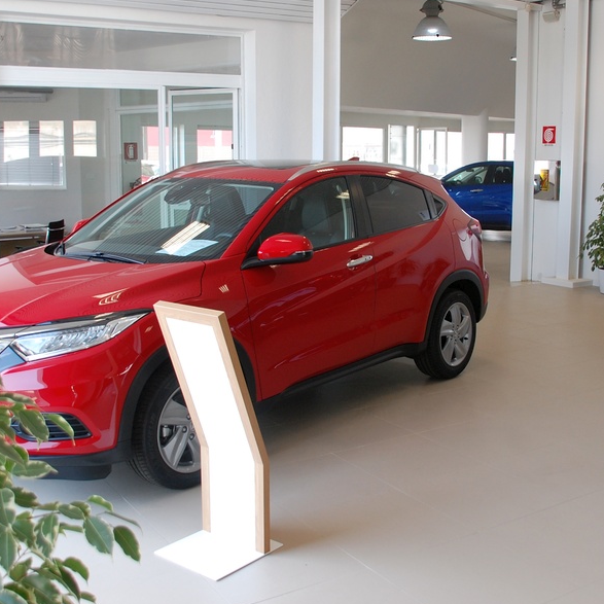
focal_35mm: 40
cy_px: 268
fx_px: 790
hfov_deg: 41.7
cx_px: 348
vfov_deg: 41.8
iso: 400
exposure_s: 1/80
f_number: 4.5
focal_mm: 18
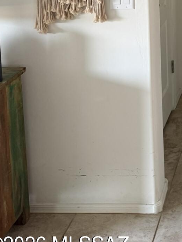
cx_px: 248
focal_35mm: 69
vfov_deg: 24.6
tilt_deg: -3.0
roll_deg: +0.7
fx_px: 484
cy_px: -72
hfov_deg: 19.4
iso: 250
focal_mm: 6.76
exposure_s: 1/60
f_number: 1.78
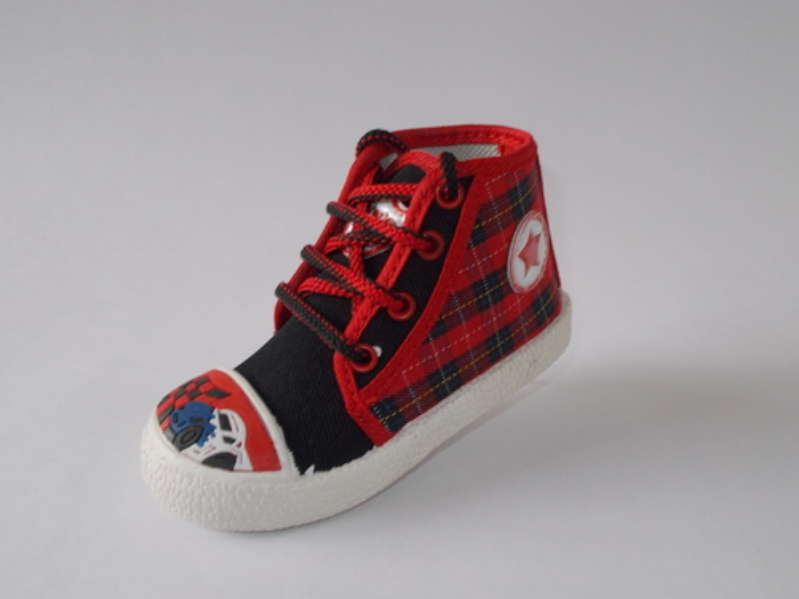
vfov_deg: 46.8
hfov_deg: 60.0
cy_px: 300
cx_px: 400
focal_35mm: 30
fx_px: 692
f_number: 3.4
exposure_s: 1/25
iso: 200
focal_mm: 5.3
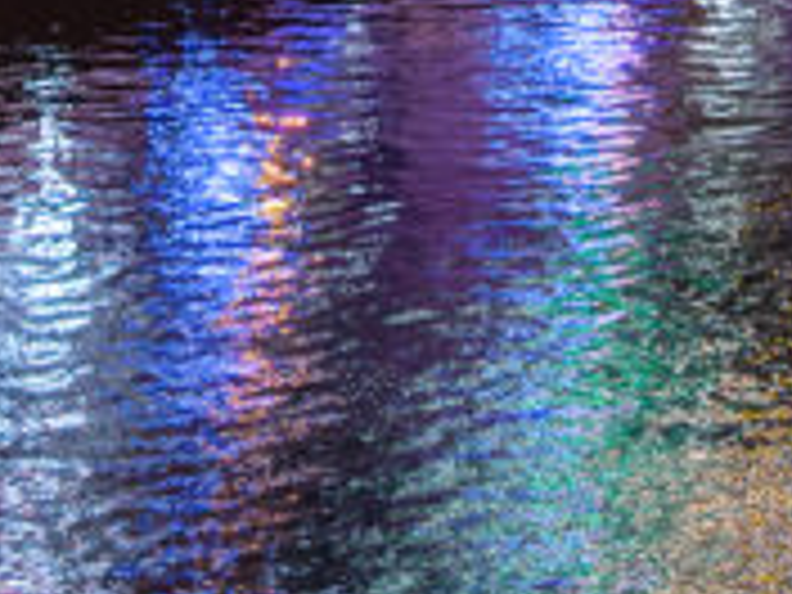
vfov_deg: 8.1
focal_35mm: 168
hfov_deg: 11.7
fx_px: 3844
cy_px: -902
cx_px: 706
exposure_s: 1/50
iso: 2000
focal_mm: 30
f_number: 4
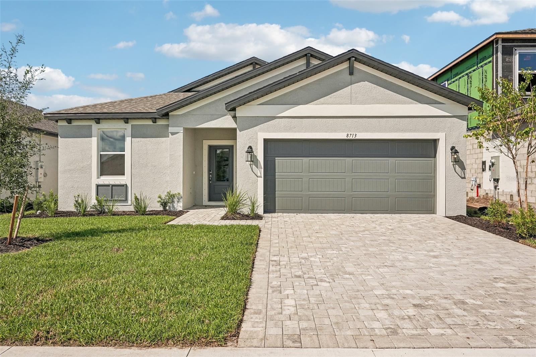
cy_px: 178
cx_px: 268
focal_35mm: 26
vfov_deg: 49.5
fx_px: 387
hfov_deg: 69.4
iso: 400
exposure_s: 1/1600
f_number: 8
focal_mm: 26
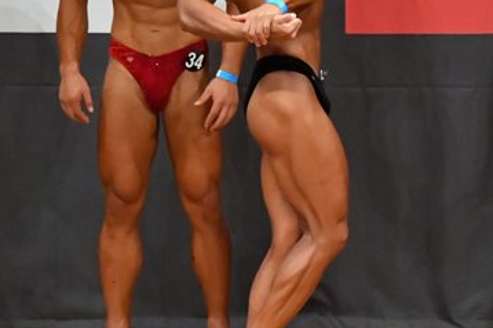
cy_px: 107
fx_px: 8442
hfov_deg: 3.3
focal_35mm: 617
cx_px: 341
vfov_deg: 2.2
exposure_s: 1/400
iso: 9000
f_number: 5.6
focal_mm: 190
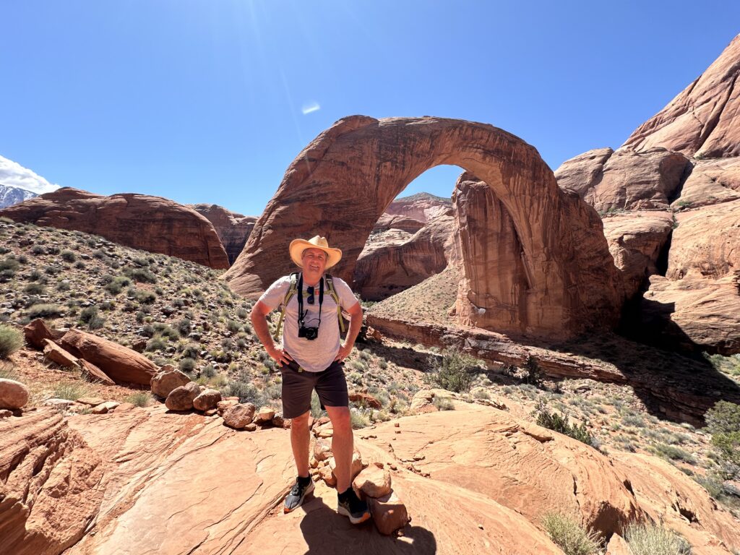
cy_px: 278
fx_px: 299
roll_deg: -0.9
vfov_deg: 85.7
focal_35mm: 14
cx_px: 370
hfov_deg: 102.1
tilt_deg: +5.1
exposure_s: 1/868
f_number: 2.2
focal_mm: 2.22
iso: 40
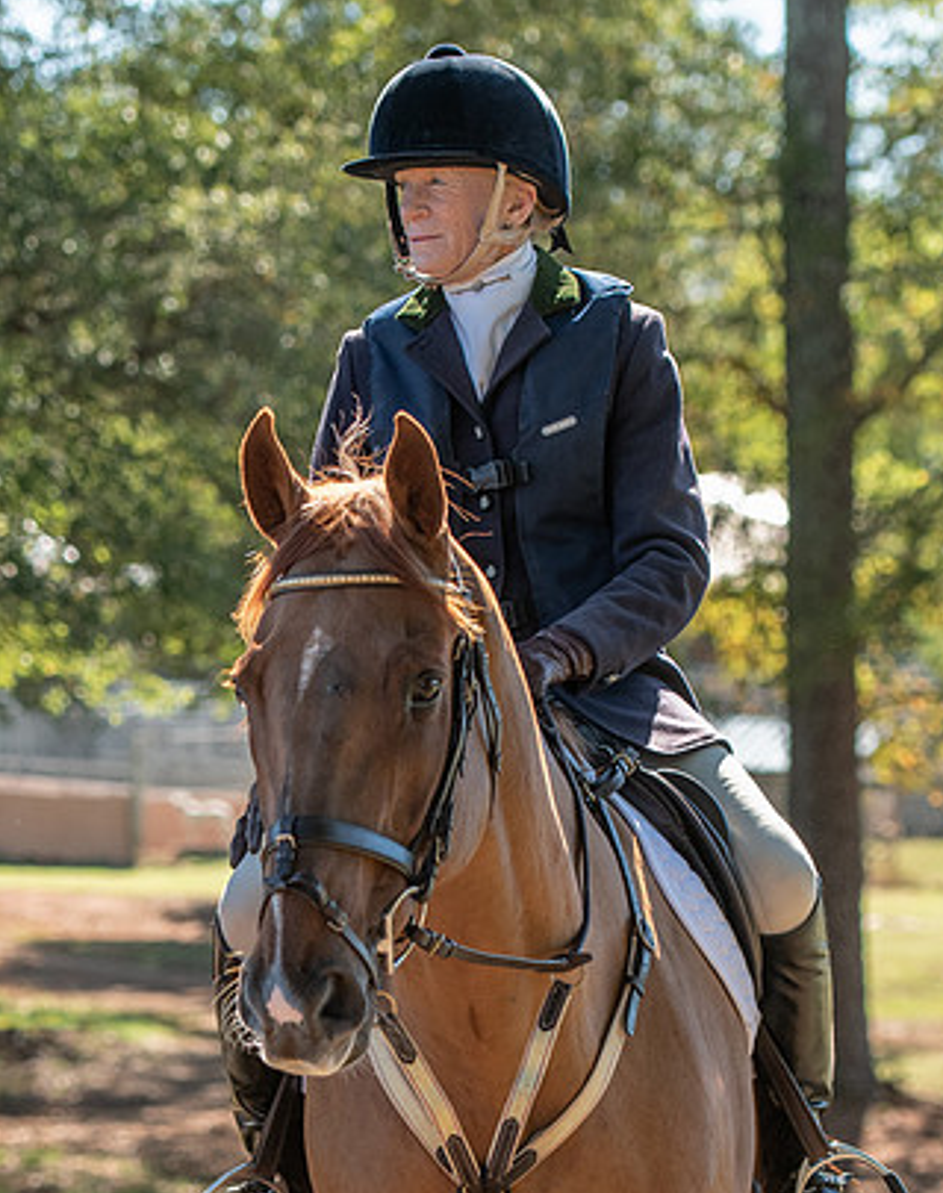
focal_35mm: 228
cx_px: 443
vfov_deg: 8.5
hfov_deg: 6.7
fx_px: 8015
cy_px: 1039
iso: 280
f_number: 4
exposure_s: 1/320
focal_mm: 82
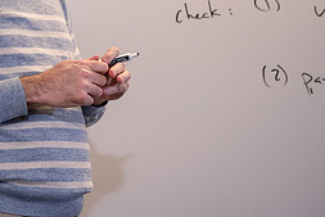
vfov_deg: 11.4
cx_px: 1
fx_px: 1075
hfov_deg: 16.8
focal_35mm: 119
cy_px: 7
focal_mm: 52
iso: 800
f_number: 3.2
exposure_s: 1/160
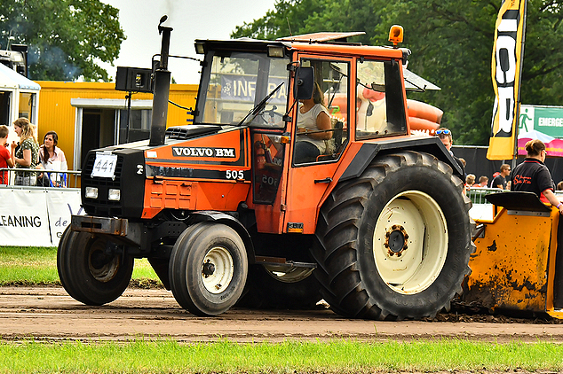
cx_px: 260
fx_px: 3699
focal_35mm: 237
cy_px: 205
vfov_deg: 5.8
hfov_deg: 8.7
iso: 500
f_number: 9
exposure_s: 1/800
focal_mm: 125
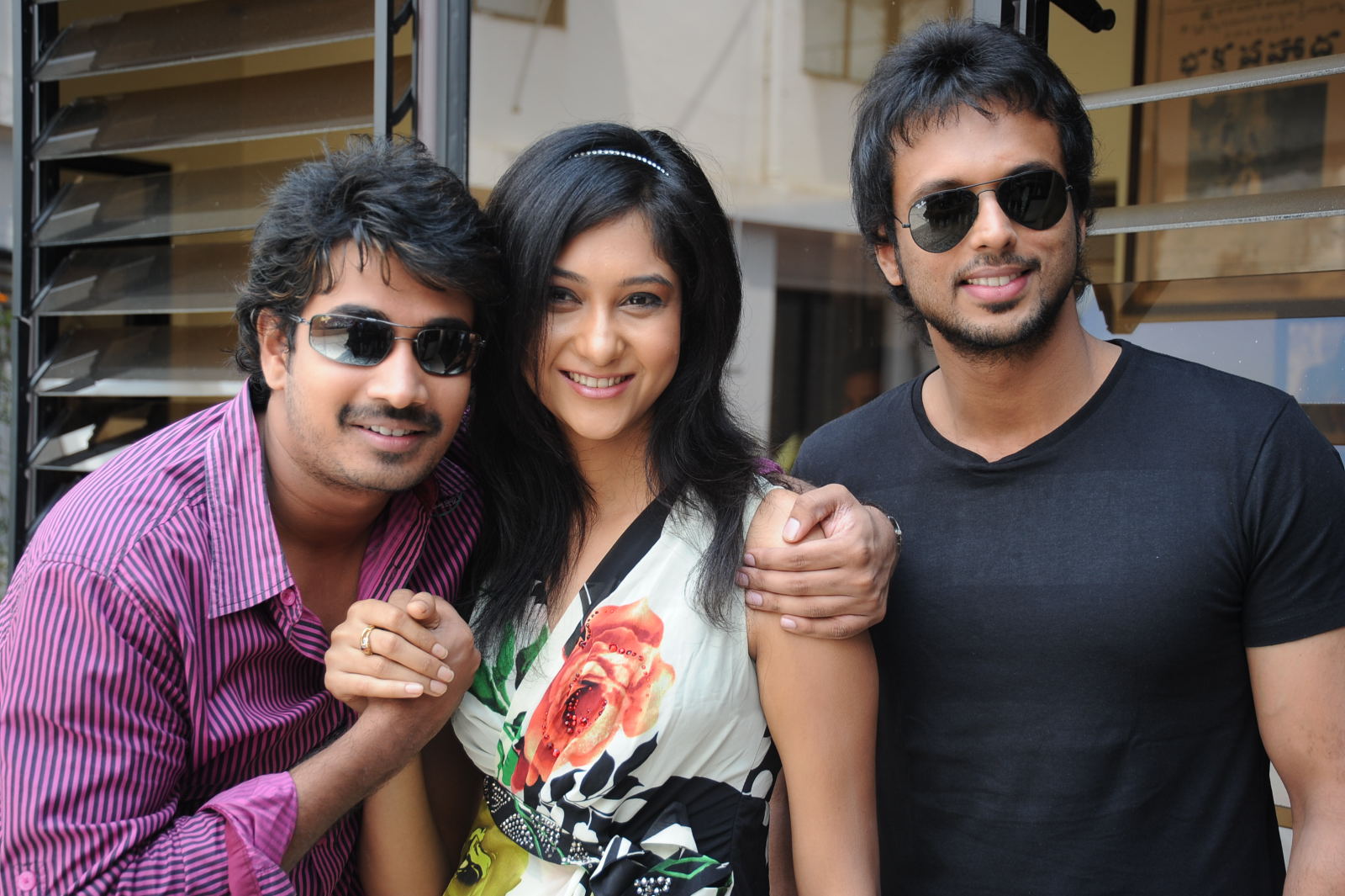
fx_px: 2054
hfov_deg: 36.3
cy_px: 448
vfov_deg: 24.6
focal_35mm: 55
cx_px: 672
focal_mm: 55
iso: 320
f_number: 5.6
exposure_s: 1/125
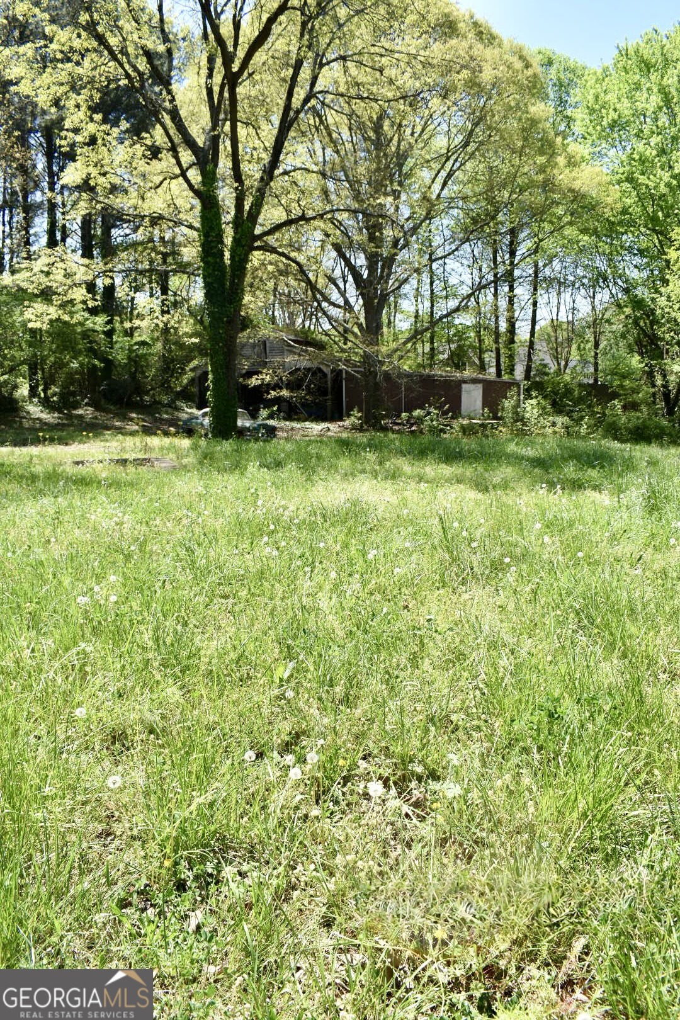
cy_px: 510
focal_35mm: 27
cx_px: 340
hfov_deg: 47.9
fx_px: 765
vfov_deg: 67.4
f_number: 8
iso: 200
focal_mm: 18
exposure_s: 1/250
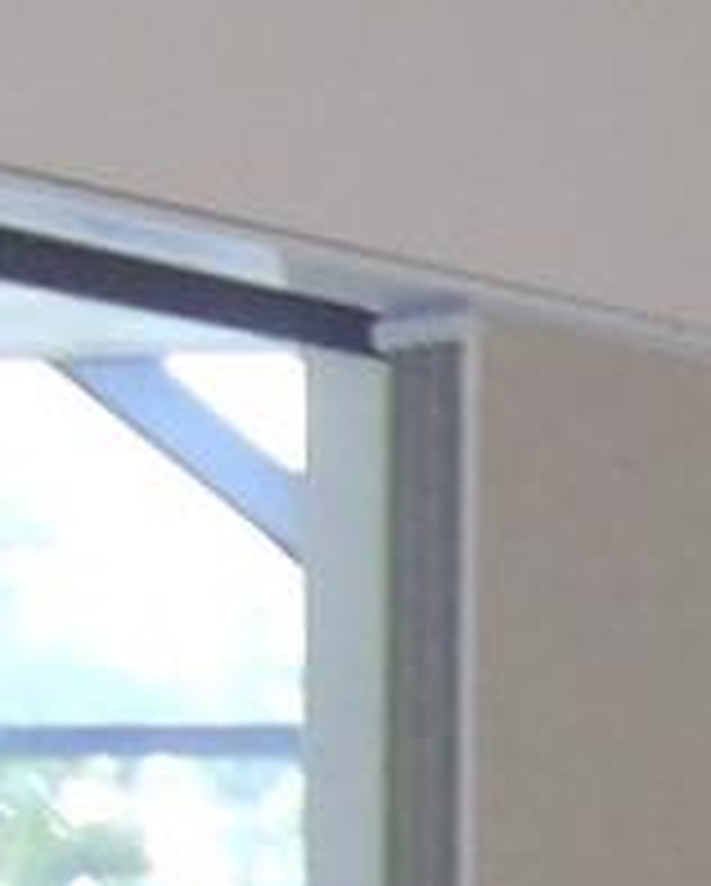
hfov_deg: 6.3
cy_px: 1349
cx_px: 2952
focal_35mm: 198
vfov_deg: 9.5
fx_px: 5200
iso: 200
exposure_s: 1/30
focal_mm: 4.4
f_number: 3.4
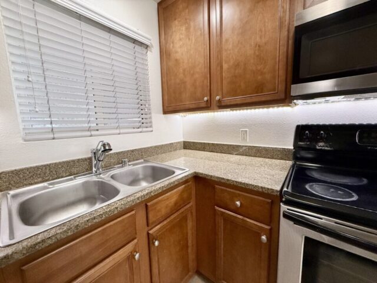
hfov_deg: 102.1
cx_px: 188
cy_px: 142
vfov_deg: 85.7
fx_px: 152
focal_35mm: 14
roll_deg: +1.6
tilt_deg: -6.8
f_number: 2.2
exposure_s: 1/120
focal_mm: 2.22
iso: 500
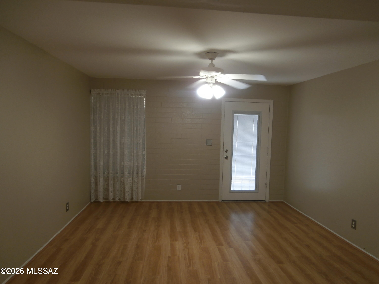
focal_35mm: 24
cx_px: 190
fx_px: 263
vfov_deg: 56.8
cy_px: 142
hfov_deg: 71.6
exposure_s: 1/13
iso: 100
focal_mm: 4.2
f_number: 3
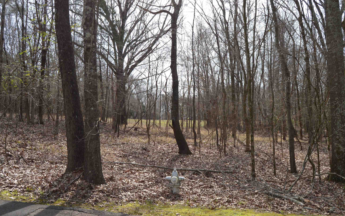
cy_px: 115
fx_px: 301
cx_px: 170
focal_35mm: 32
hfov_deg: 59.7
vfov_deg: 39.4
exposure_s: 1/200
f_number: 7.1
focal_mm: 20
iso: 100
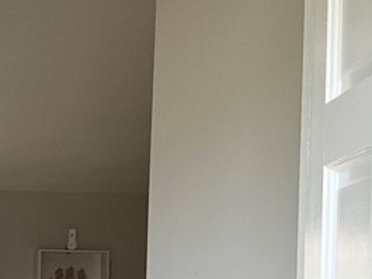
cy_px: 314
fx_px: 1204
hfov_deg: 16.2
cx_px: -174
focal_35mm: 112
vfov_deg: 13.0
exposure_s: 1/122
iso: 64
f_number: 1.8
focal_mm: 3
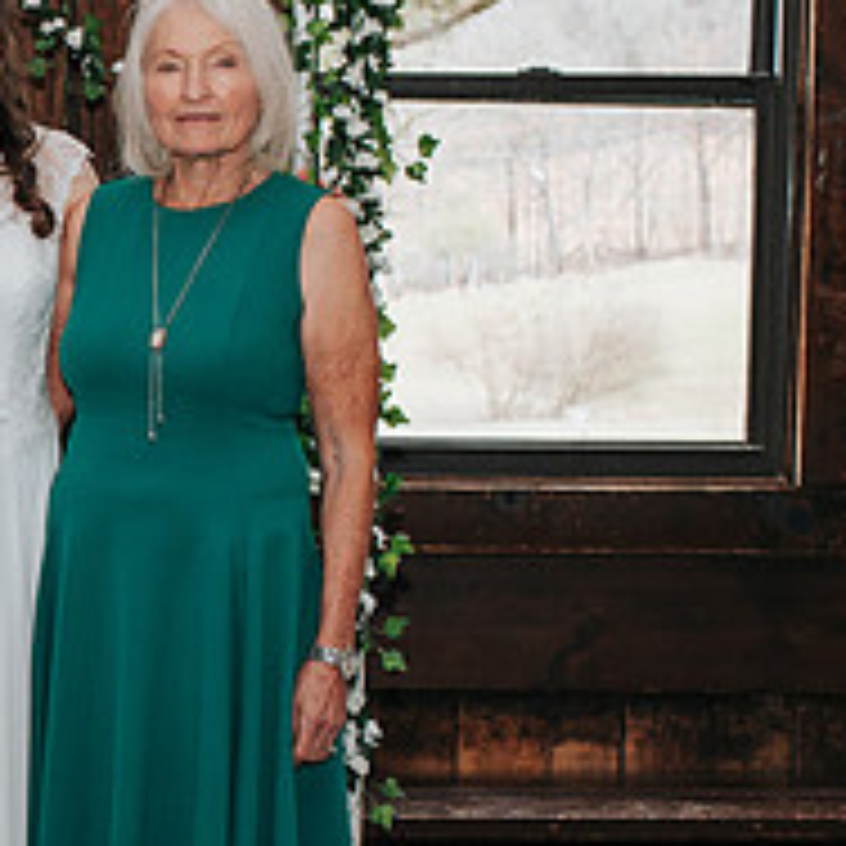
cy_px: 522
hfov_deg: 13.9
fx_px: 3263
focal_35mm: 118
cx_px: -414
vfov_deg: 14.8
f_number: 4.5
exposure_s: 1/200
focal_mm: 35
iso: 1000
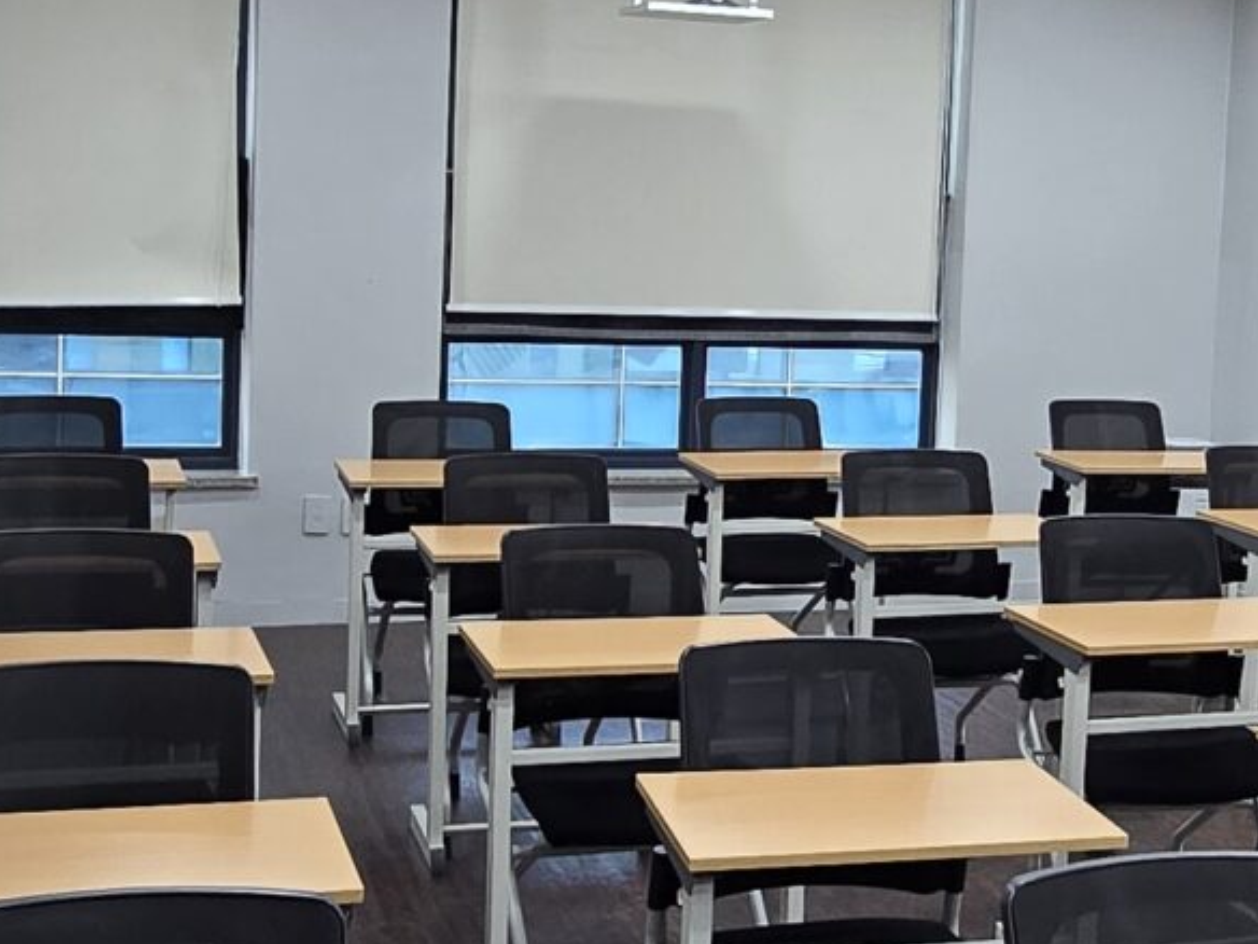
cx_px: 952
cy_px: 371
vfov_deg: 25.6
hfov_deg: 33.1
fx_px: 2071
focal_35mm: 57
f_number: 2.2
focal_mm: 2.2
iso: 64
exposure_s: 1/60
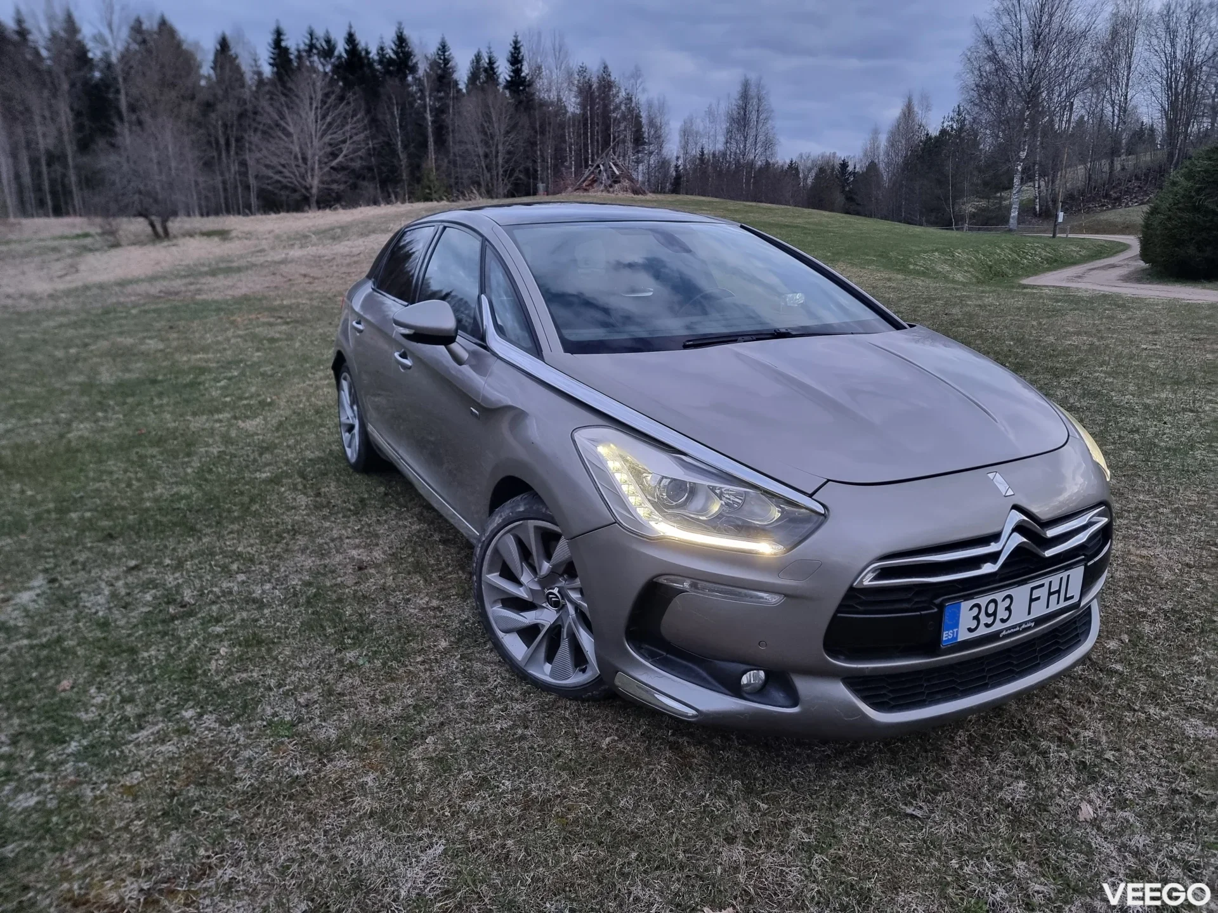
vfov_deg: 56.8
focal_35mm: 24
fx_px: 844
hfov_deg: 71.6
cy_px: 456
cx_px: 609
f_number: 1.8
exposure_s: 1/42
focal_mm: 6.7
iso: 400
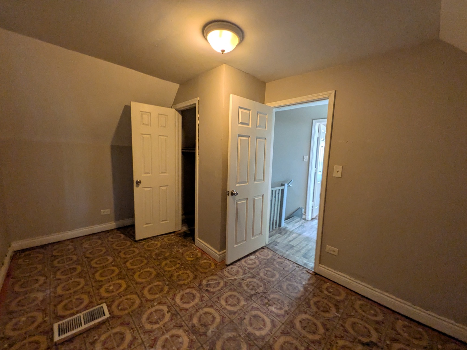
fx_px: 189
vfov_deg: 85.7
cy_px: 175
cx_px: 234
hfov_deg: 102.1
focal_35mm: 14
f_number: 2.2
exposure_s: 1/24
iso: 320
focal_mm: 1.85
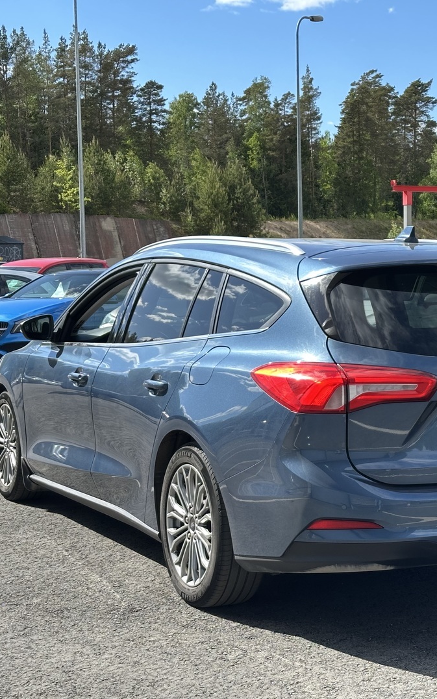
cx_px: 327
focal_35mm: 68
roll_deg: +1.2
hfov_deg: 19.0
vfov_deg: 30.2
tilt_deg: -4.0
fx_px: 1296
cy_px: 350
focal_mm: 6.86
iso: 64
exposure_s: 1/990
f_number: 1.78
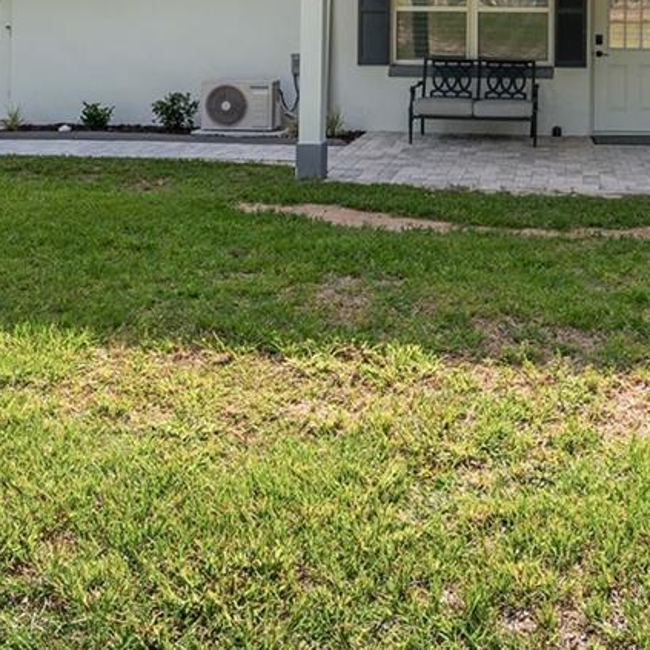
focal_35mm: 45
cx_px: 533
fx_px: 956
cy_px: -14
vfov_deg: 33.9
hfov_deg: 36.1
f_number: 7.1
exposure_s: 1/320
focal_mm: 14
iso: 320
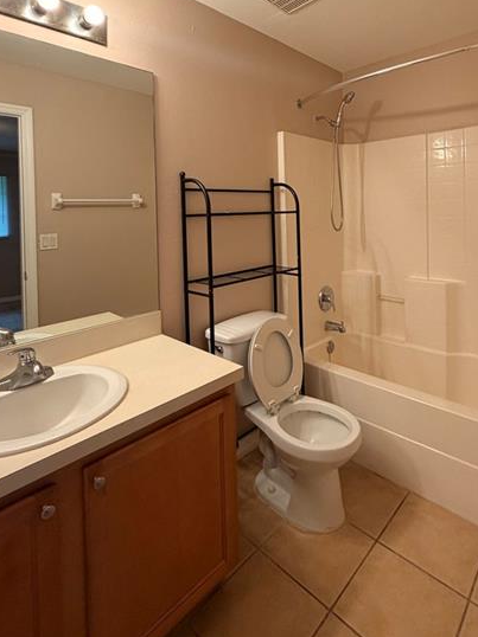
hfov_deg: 65.6
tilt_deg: +1.2
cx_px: 272
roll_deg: +1.1
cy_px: 214
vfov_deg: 79.2
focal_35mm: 20
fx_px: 369
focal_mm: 2.22
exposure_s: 1/120
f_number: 2.2
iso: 320
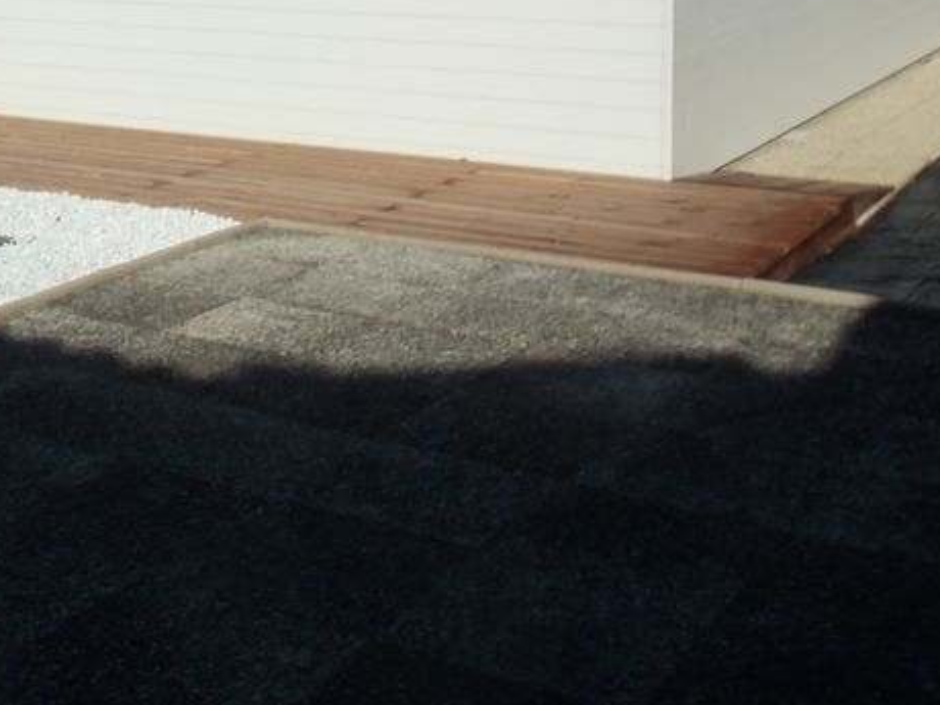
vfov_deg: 22.5
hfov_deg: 29.1
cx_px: 47
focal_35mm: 63
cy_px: 14
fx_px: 1711
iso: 80
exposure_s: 1/250
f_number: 8.6
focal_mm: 5.2
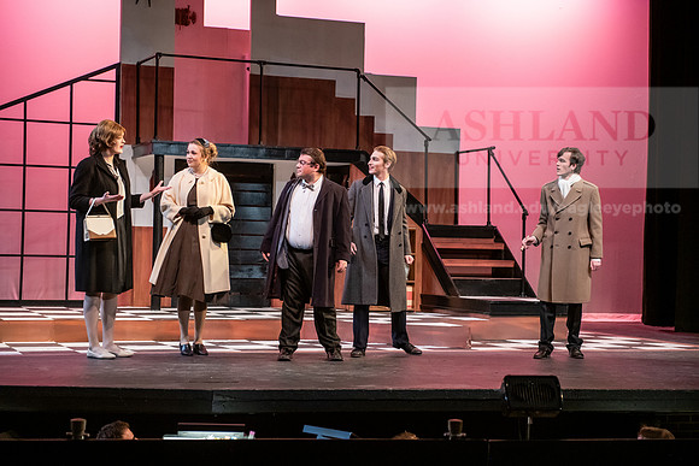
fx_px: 1359
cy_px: 233
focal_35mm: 70
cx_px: 350
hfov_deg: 28.8
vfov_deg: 19.5
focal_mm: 70
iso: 2500
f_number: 3.2
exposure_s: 1/200
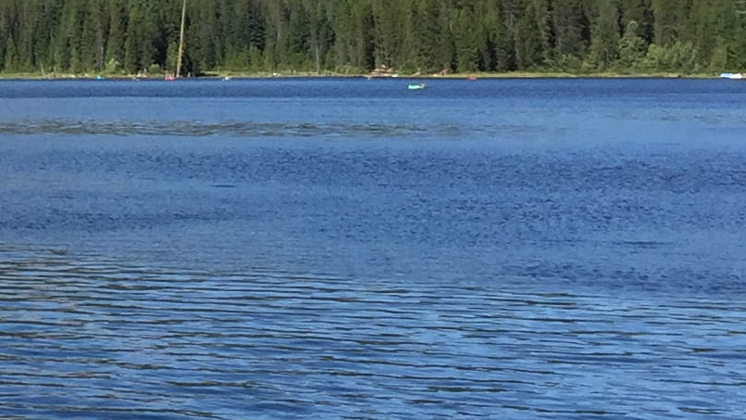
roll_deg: -0.7
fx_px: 2531
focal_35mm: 128
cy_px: -117
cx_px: -401
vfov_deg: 9.3
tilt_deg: +5.2
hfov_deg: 15.4
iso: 32
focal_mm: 4.15
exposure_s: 1/1522
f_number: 2.2
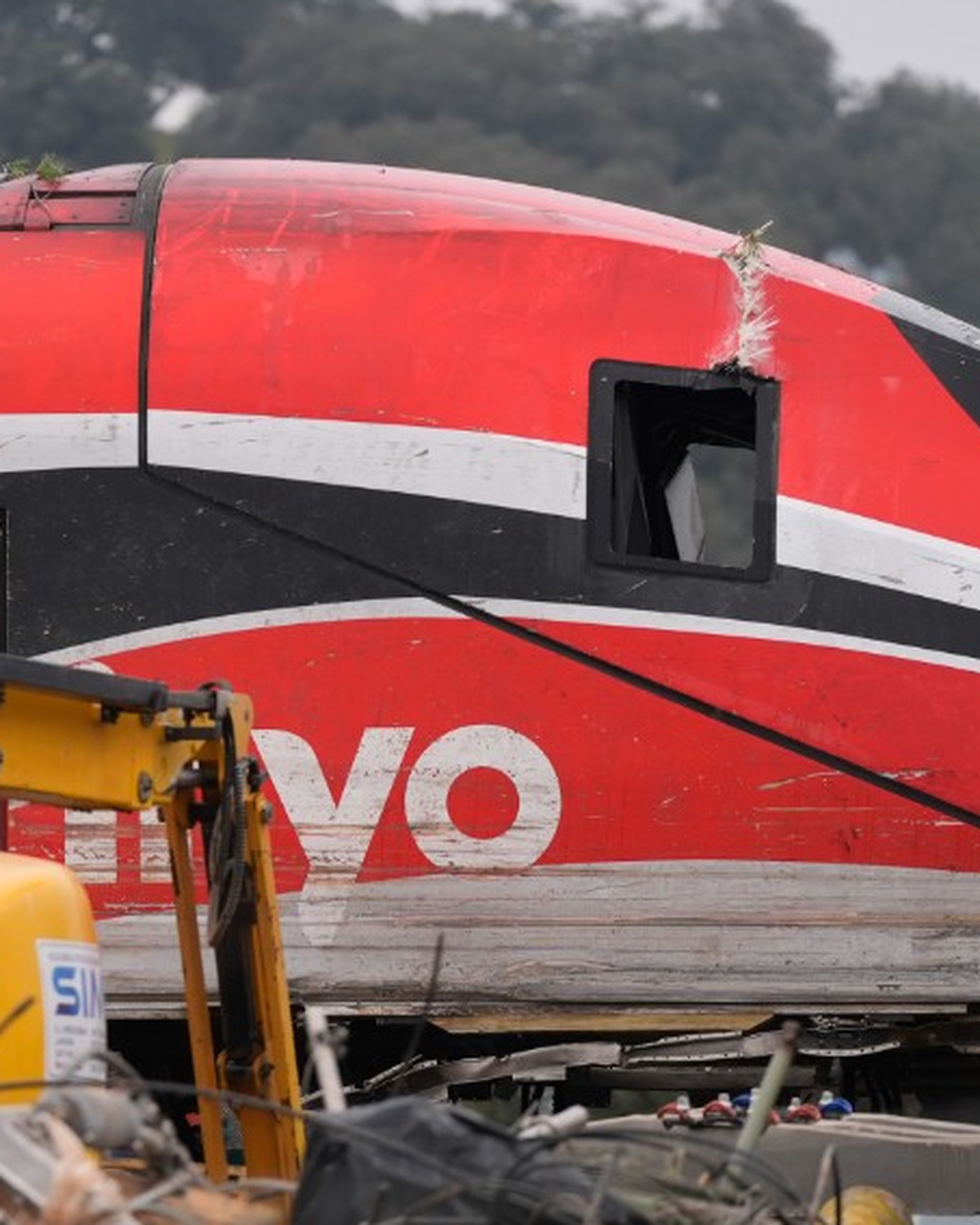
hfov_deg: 3.9
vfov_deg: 4.9
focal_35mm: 398
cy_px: 777
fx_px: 14426
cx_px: 164
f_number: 2.8
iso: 400
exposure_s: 1/800
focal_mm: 200
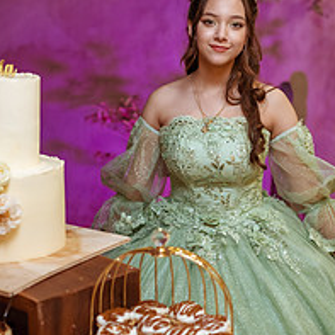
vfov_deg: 25.2
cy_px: 111
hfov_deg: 25.3
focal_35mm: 68
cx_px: 129
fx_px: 745
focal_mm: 35
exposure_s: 1/100
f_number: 1.8
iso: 1600
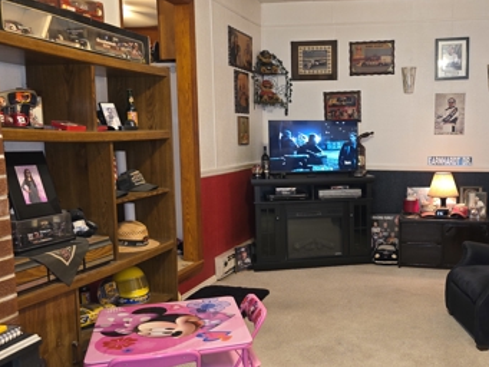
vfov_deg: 39.6
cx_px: 345
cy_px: 201
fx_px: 509
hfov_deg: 50.0
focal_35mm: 36
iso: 125
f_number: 1.7
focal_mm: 6.3
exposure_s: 1/13.4
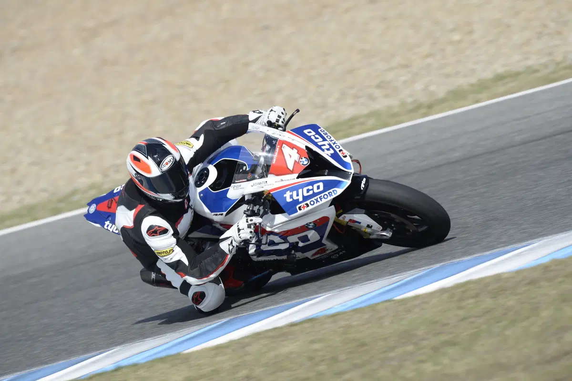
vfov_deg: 2.3
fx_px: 9529
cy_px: 190
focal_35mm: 600
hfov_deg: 3.4
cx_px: 286
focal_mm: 600
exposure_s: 1/640
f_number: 9
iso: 200
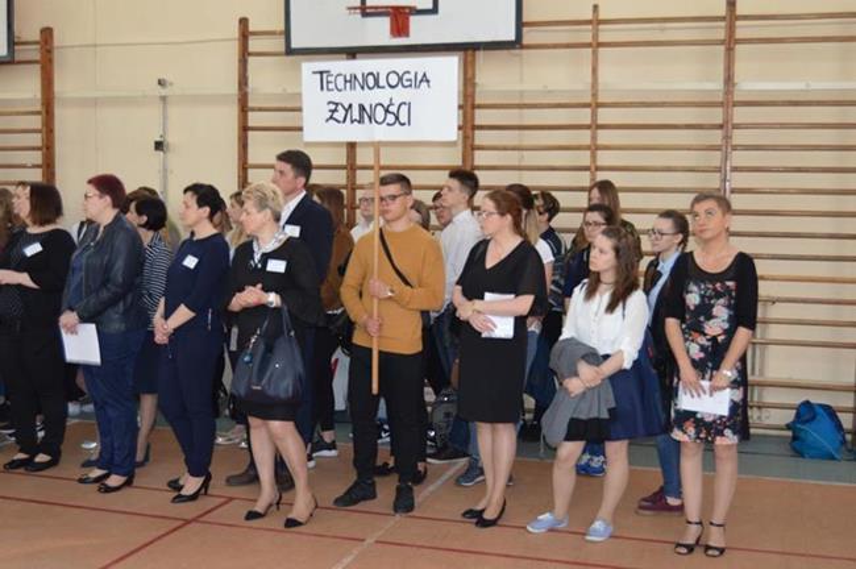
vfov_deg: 29.8
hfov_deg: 43.6
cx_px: 428
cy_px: 284
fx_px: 1069
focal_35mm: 45
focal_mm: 30
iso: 560
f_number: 4.2
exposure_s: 1/60
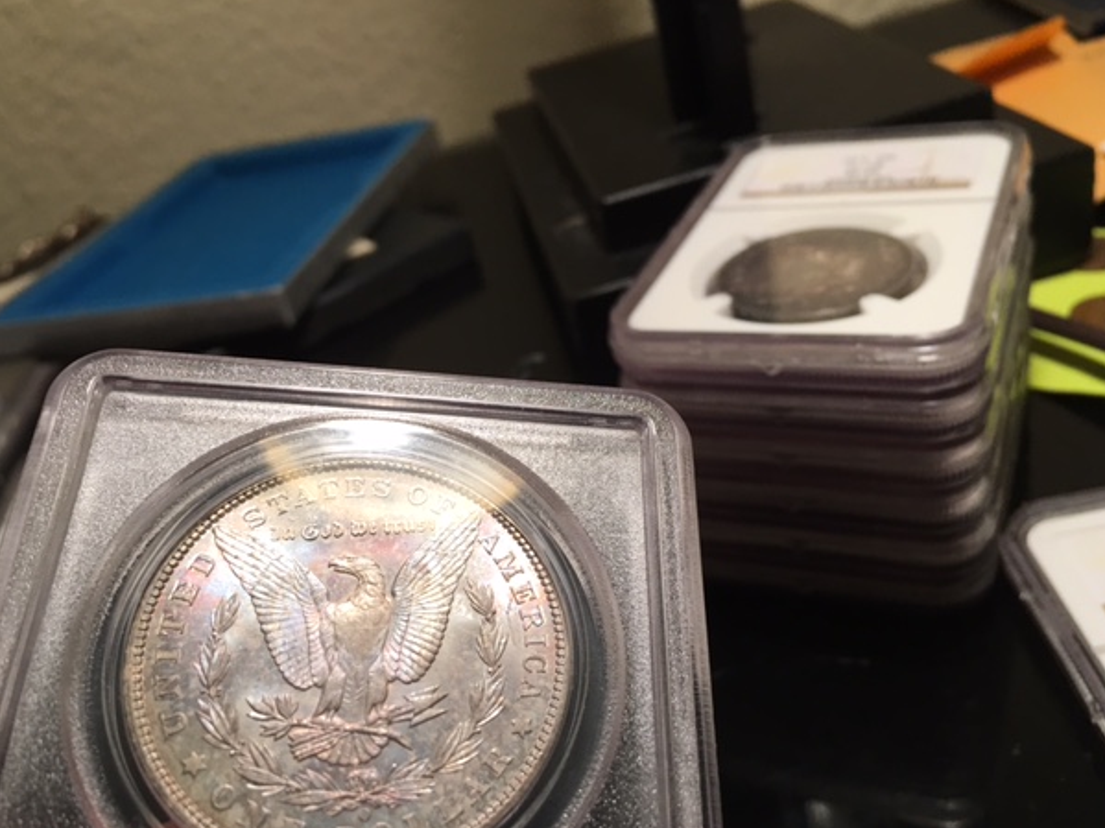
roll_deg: +14.7
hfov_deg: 58.4
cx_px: 553
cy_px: 409
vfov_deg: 45.4
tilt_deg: -30.4
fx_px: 989
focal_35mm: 31
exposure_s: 1/30
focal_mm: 4.15
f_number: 2.2
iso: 40
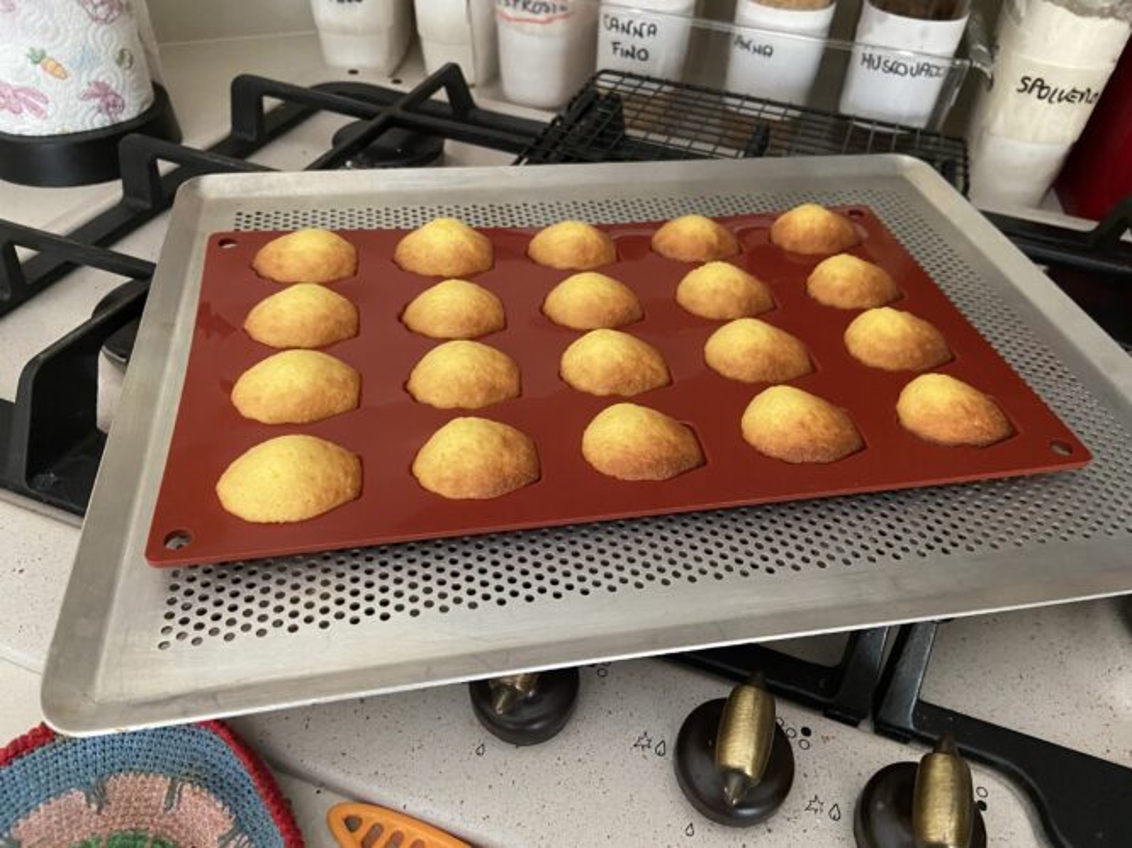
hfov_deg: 67.3
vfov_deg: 53.0
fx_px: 850
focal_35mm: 26
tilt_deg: -41.7
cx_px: 566
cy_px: 424
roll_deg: -4.2
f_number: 1.8
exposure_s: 1/33
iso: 500
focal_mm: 4.25
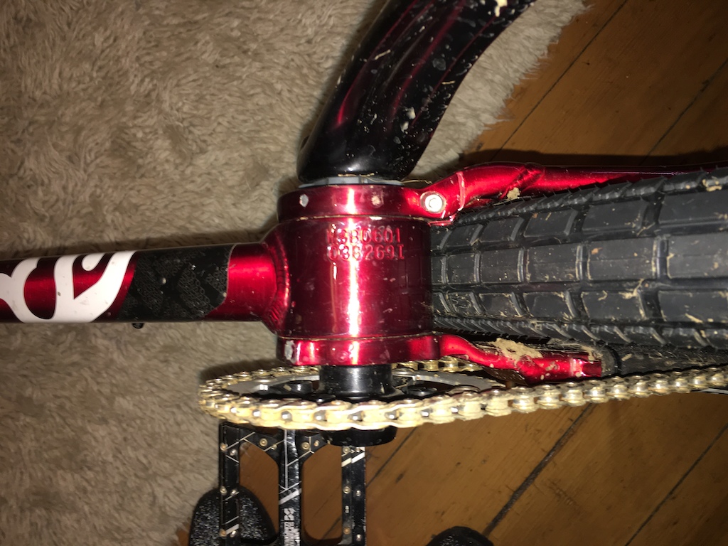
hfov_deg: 61.7
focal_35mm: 29
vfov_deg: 48.2
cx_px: 364
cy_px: 273
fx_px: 610
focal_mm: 4.15
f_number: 2.2
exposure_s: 1/17
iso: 50
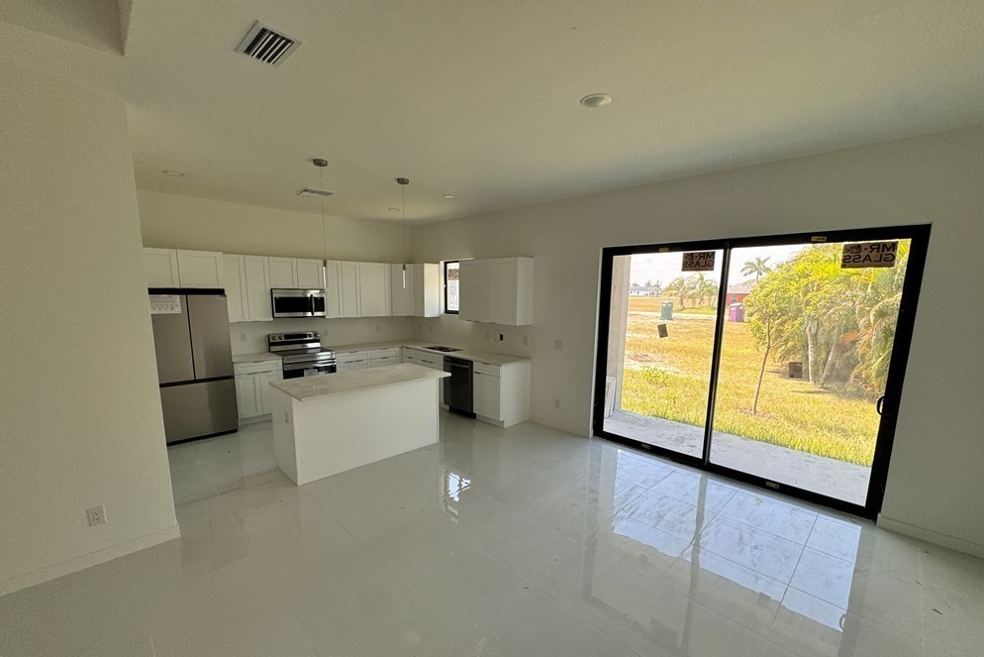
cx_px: 488
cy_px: 356
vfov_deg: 77.2
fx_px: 410
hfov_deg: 100.4
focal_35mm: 15
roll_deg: +1.3
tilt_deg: -7.5
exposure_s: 1/99
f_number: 2.2
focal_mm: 2.22
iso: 80
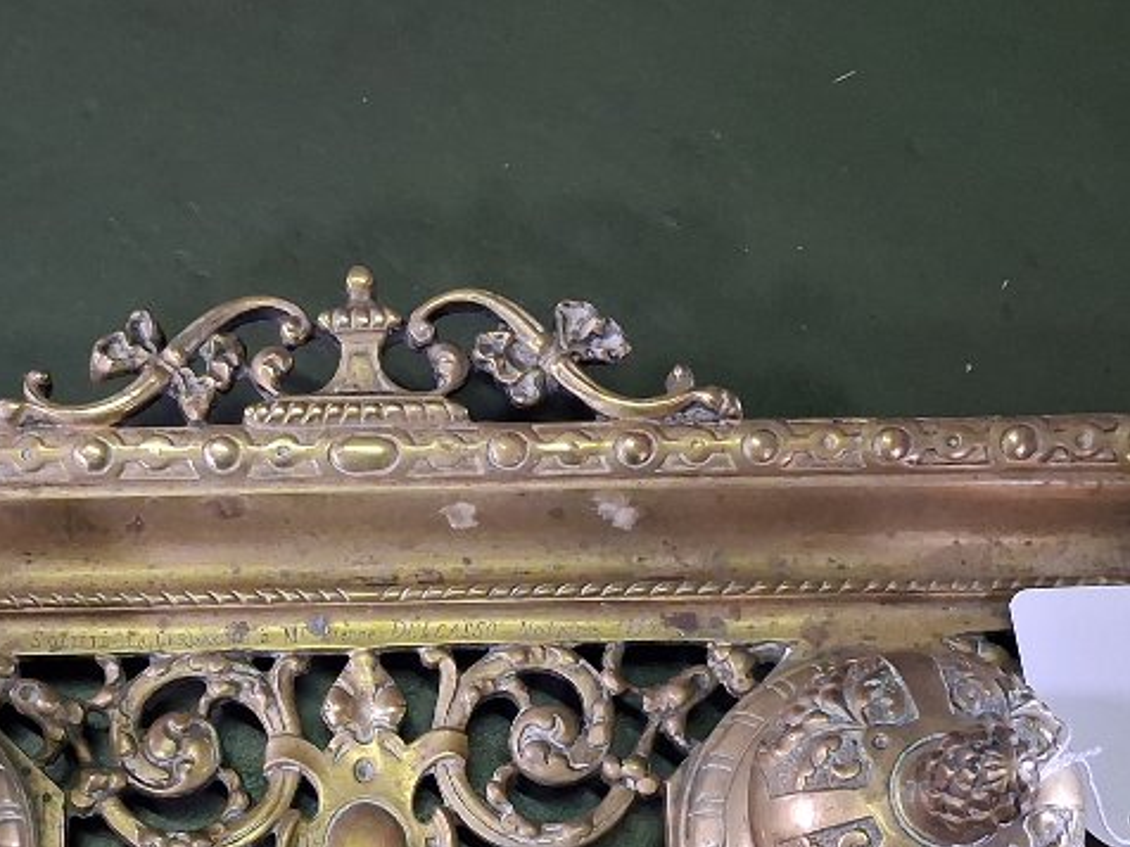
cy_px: 719
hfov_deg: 28.4
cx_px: 392
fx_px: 2220
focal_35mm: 68
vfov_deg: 21.3
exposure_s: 1/33
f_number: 1.8
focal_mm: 4
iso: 640
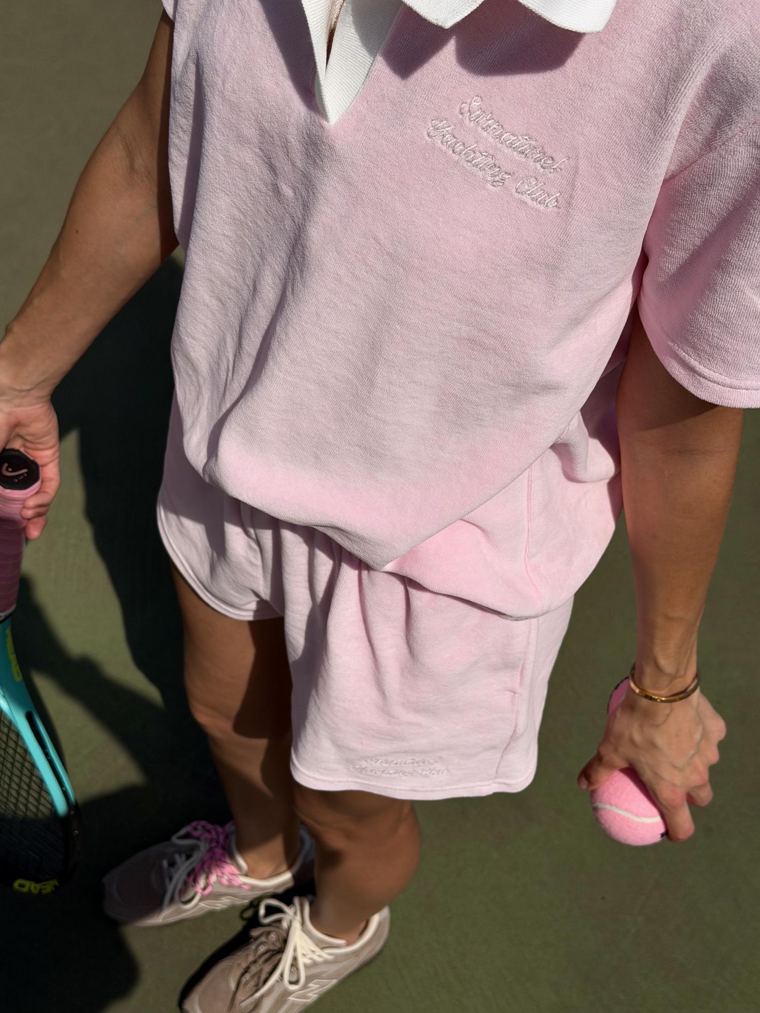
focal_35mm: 48
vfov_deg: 39.7
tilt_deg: -54.8
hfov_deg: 30.3
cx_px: 380
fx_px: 1405
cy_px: 506
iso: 80
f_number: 1.78
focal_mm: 6.76
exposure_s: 1/27778
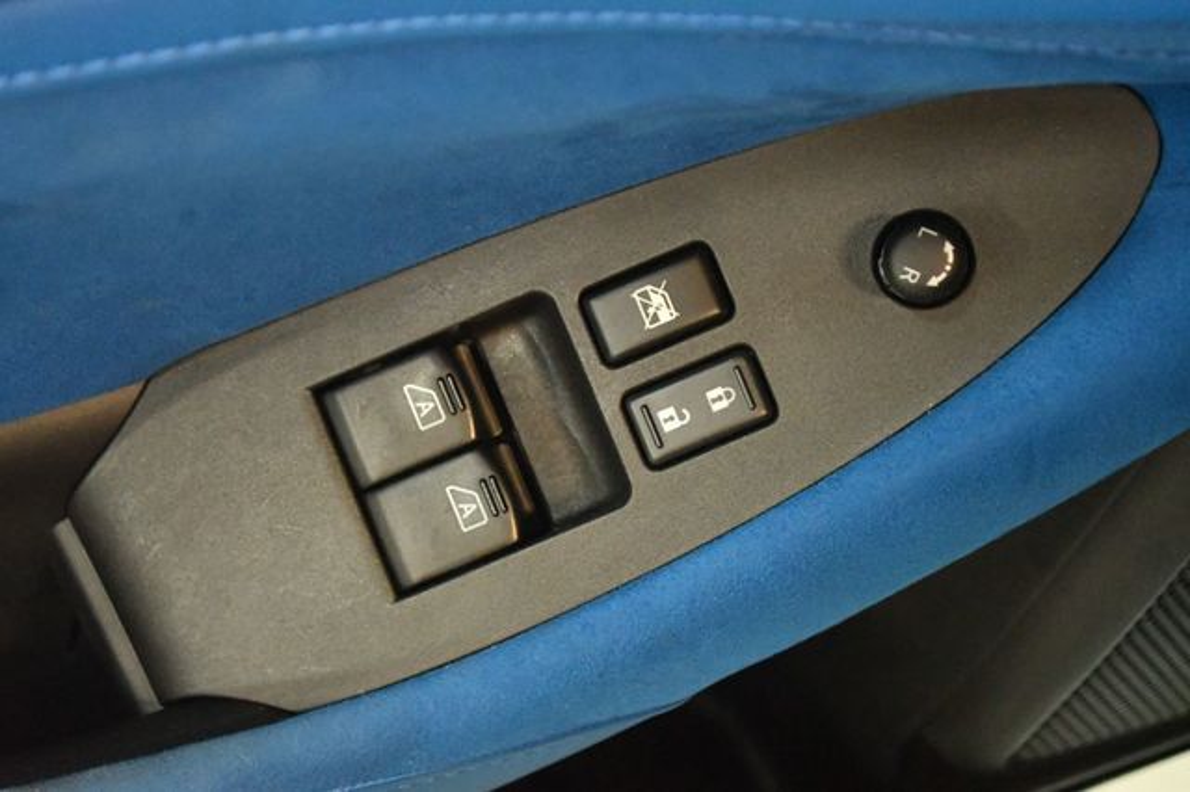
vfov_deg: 16.6
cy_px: 396
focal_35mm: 82
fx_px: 2709
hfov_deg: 24.8
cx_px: 595
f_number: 5.6
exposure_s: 1/60
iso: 11400
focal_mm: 55
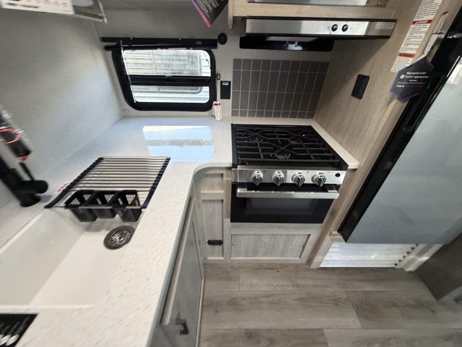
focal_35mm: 14
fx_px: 187
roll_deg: +2.9
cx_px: 231
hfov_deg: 102.1
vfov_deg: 85.7
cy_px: 174
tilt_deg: -43.2
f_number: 2.2
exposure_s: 1/61
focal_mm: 2.22
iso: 320
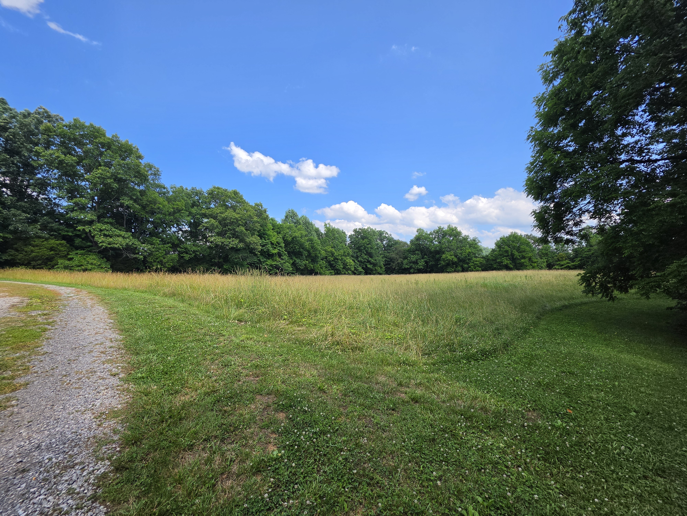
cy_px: 258
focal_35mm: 13
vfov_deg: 89.9
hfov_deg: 106.2
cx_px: 344
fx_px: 258
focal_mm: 2.2
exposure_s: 1/1328
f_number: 1.9
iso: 32
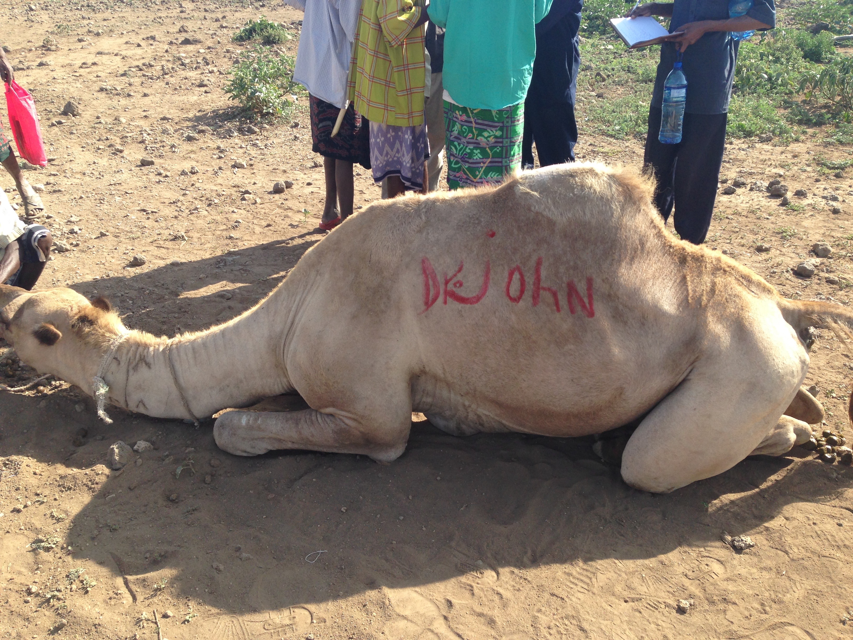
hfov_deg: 55.4
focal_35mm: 33
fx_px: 813
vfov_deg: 42.9
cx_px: 426
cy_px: 320
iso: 50
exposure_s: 1/589
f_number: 2.4
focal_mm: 4.12
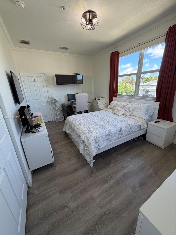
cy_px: 118
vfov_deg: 102.1
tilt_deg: -18.6
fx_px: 95
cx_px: 88
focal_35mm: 14
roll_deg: +3.6
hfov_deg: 85.7
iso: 125
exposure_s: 1/120
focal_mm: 2.22
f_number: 2.2
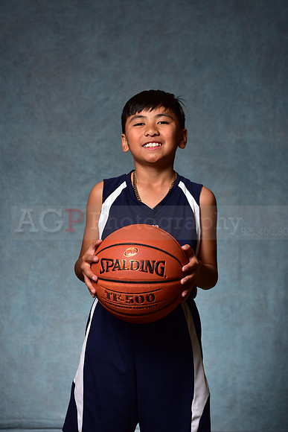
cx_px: 144
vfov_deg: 28.8
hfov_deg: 19.5
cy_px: 216
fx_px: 839
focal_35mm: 70
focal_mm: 70
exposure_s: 1/200
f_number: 5
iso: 100
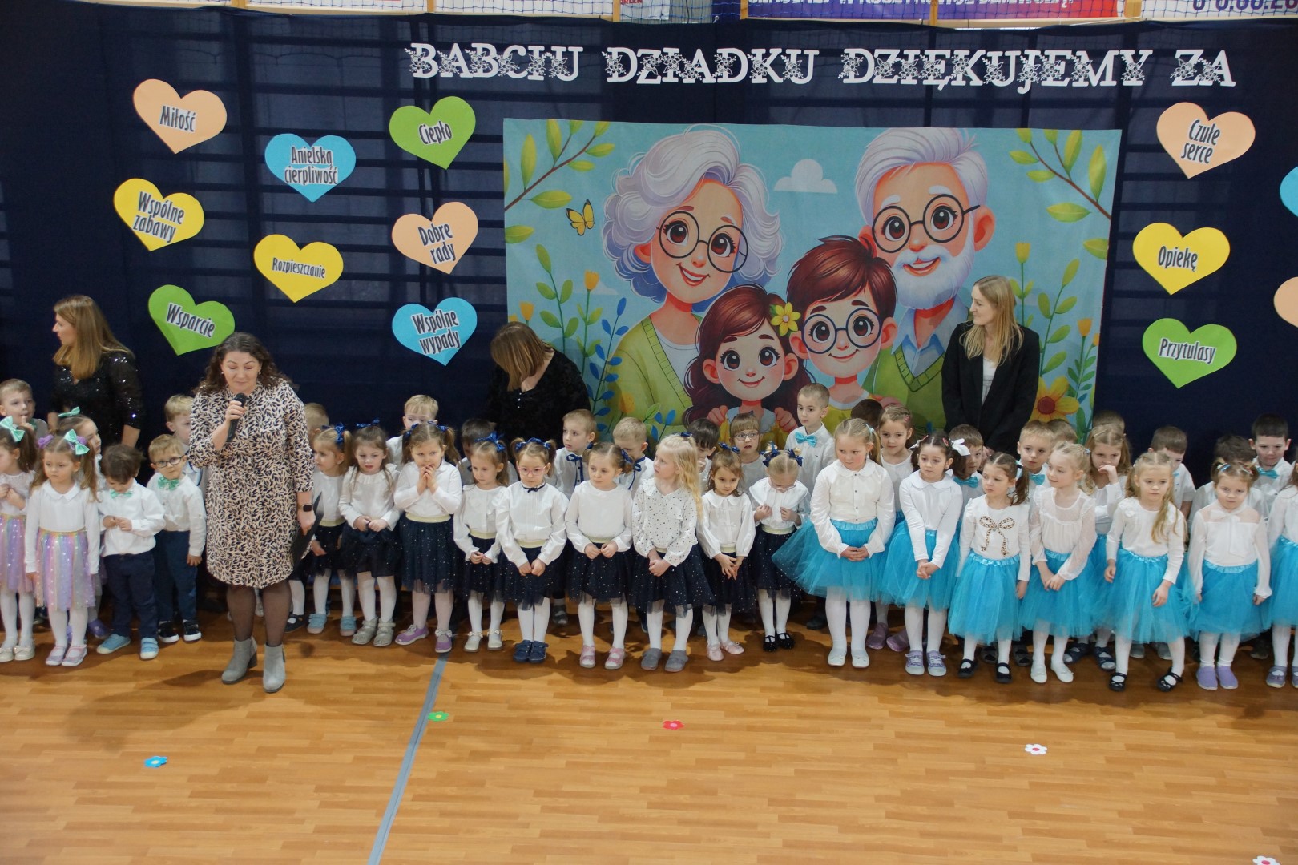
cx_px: 649
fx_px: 2163
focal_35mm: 60
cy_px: 432
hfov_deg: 33.4
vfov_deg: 22.6
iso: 1000
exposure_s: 1/80
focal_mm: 40
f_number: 4.5
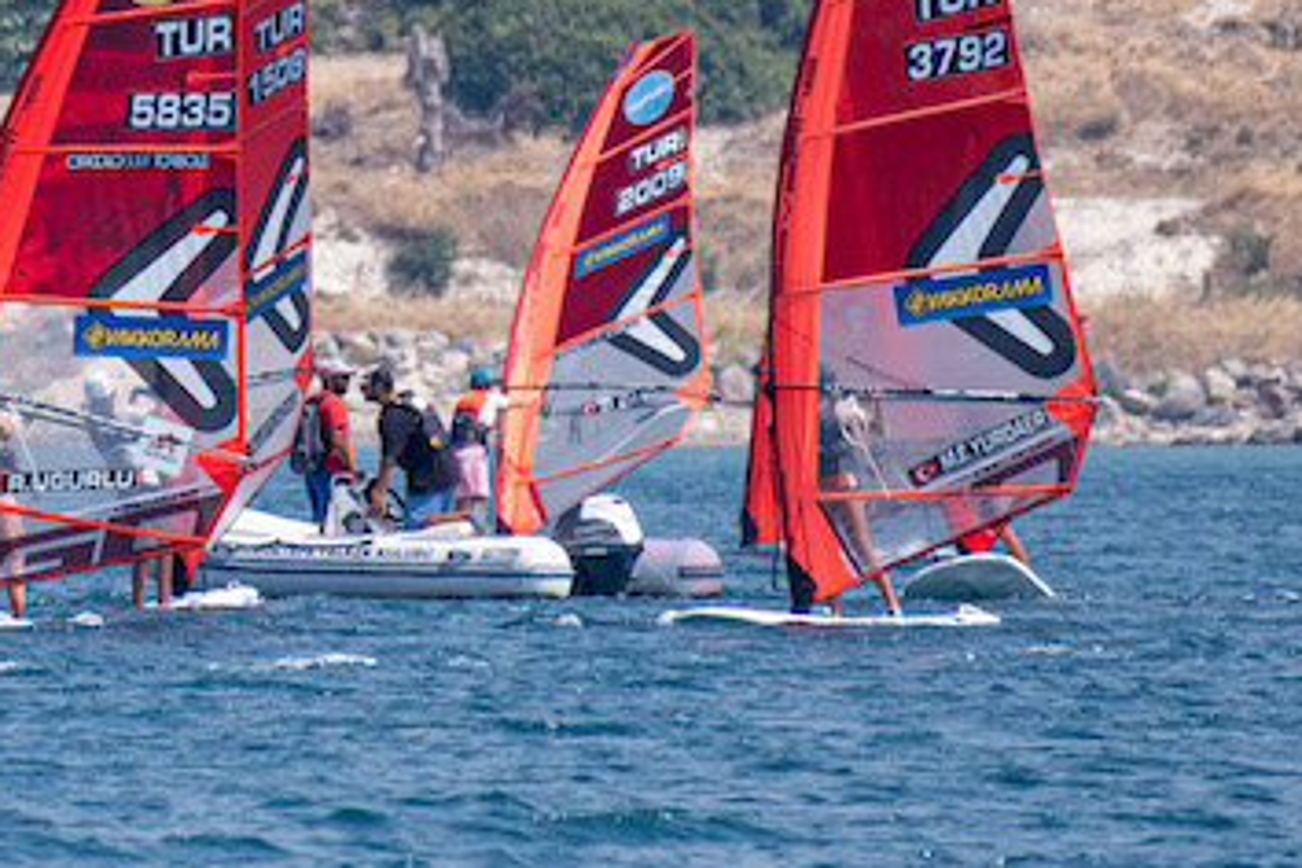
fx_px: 36815
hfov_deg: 2.0
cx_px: 18
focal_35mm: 1018
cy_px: -101
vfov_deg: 1.4
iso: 200
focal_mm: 300
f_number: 7.1
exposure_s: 1/500
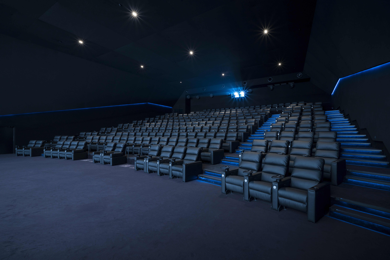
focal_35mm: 16
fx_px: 173
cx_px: 195
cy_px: 130
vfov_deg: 73.8
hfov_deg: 96.7
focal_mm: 16
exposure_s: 15
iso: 100
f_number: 16
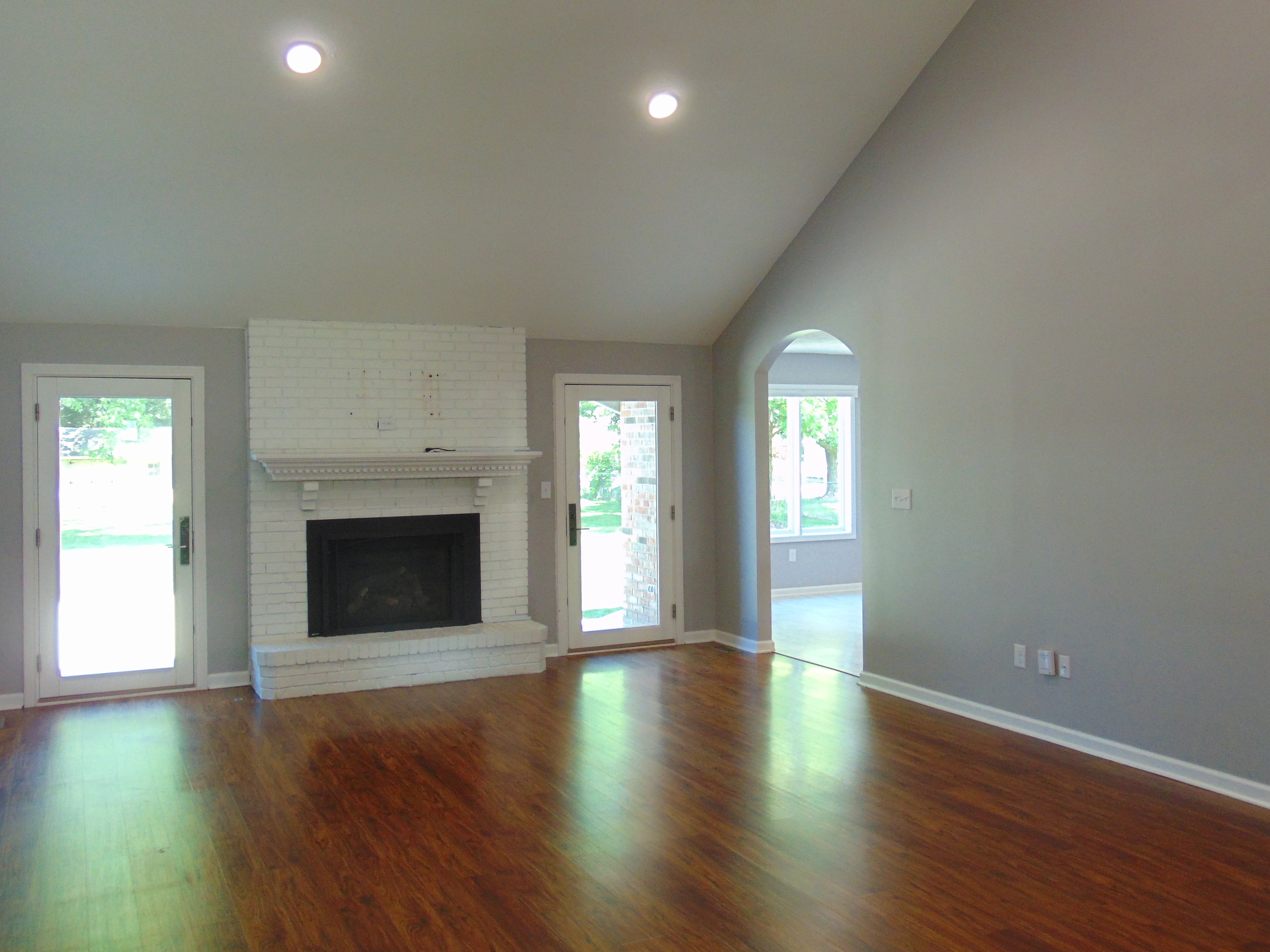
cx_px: 613
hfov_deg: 59.9
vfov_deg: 46.8
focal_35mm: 30
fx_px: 1101
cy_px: 449
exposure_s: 1/30
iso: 160
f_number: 3
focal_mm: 4.5
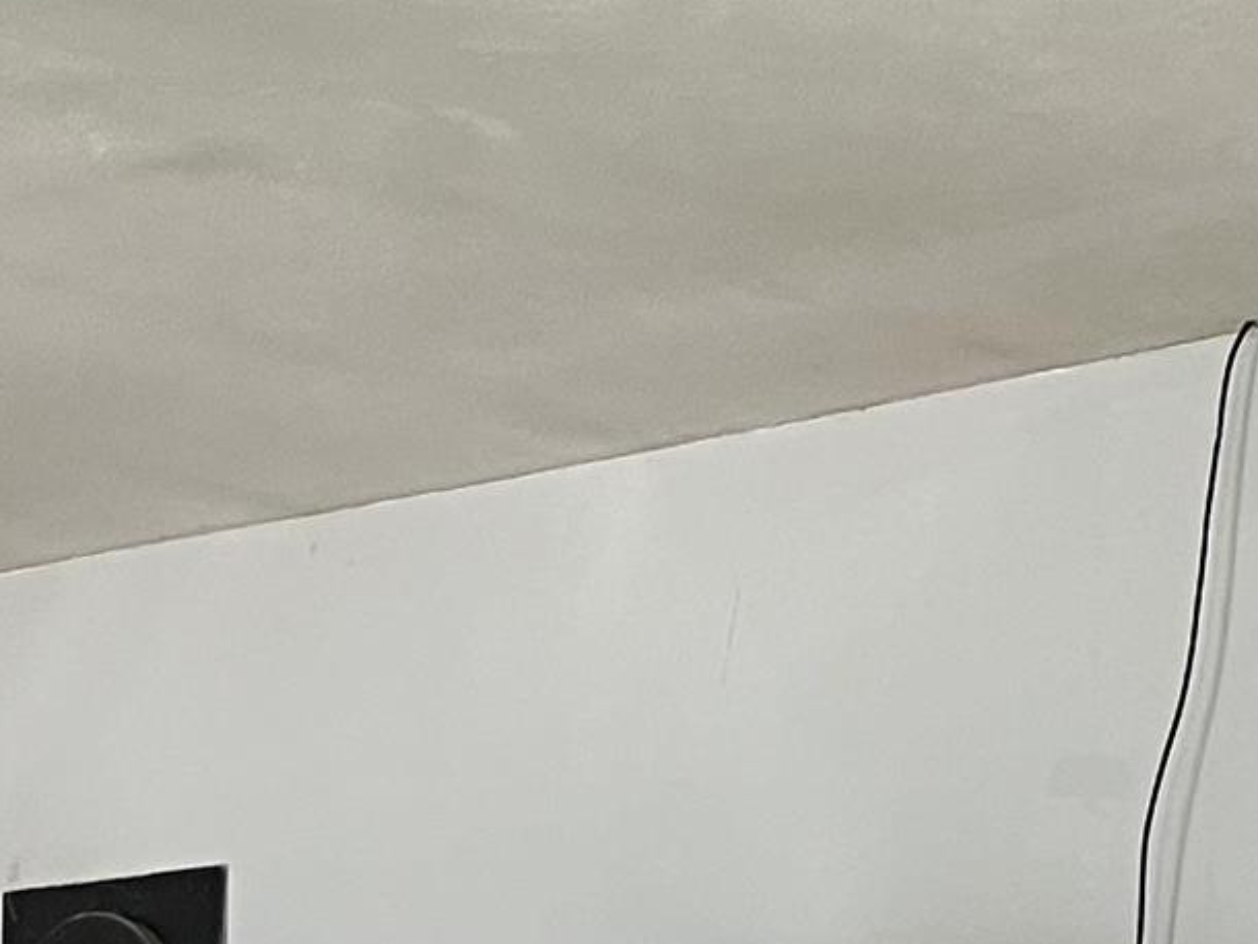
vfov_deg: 9.7
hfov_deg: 14.0
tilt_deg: -4.3
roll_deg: -2.3
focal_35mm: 141
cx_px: 643
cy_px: 1981
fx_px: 5126
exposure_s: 1/60
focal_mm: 3.99
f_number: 1.8
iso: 50
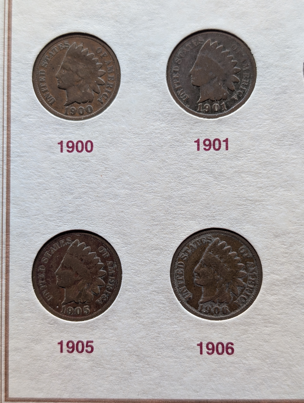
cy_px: 202
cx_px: 152
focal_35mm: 49
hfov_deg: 29.7
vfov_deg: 38.9
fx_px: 572
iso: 30
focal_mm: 6.9
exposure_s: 1/28
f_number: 1.68
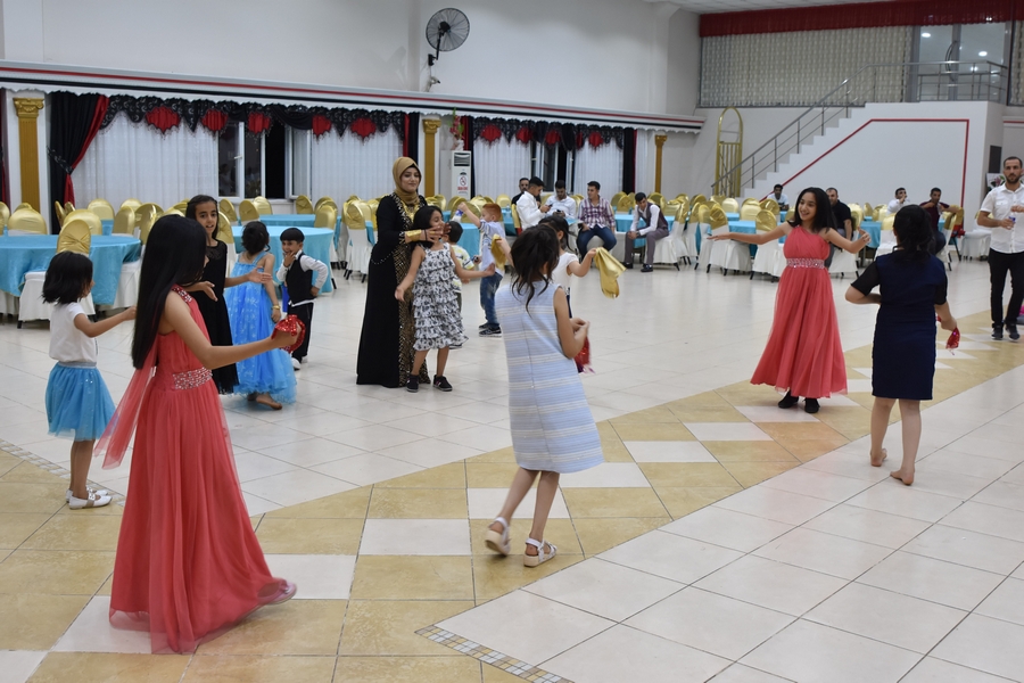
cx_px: 512
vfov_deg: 36.9
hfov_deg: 53.1
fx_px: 1024
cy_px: 342
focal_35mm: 36
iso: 800
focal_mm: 24
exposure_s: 1/80
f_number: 4.5
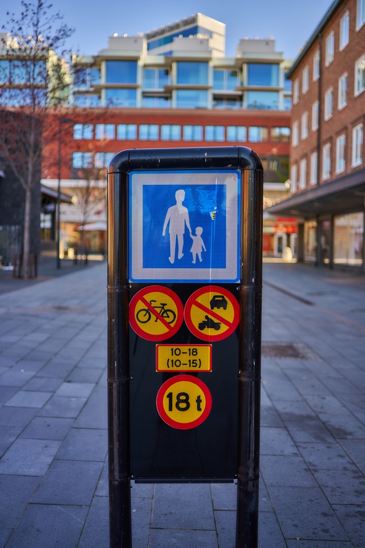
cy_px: 274
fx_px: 532
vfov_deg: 54.4
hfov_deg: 37.9
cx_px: 182
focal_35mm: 35
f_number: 1.8
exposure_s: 1/1250
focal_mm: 35
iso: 100
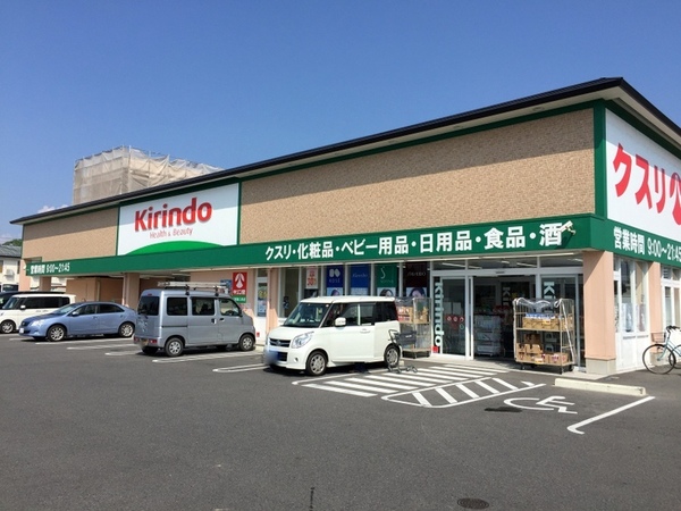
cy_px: 256
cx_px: 340
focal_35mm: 29
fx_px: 571
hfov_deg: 61.7
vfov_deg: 48.2
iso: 32
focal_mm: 4.15
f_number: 2.2
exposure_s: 1/3049
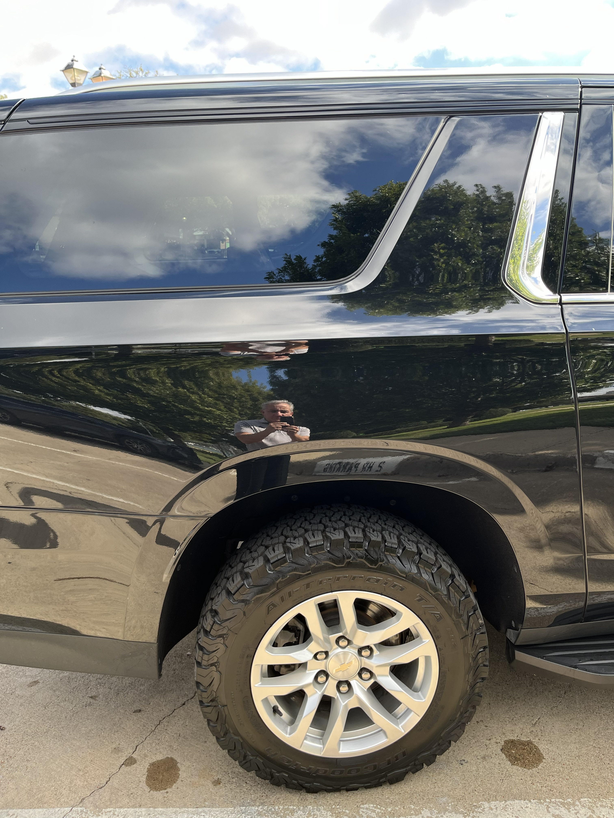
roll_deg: +1.5
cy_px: 409
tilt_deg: -11.0
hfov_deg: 53.1
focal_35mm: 26
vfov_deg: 67.3
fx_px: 615
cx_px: 307
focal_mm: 5.1
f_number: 1.6
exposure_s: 1/440
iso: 50
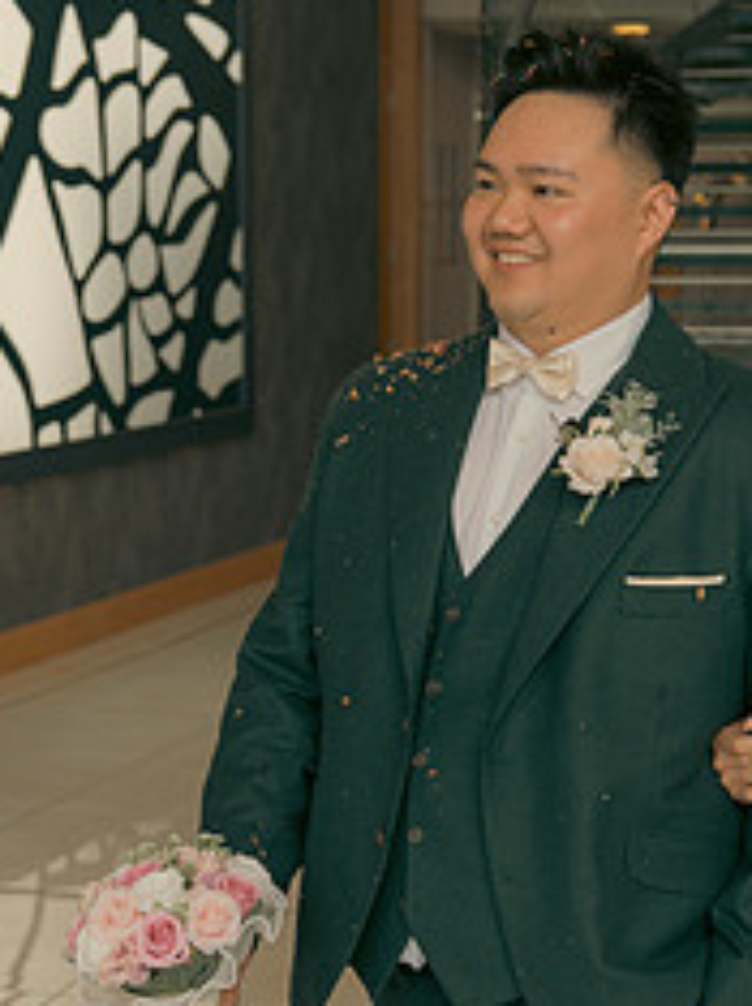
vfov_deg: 21.0
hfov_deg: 15.7
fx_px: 2699
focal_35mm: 93
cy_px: 690
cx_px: 623
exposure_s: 1/160
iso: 250
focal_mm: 39
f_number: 3.5
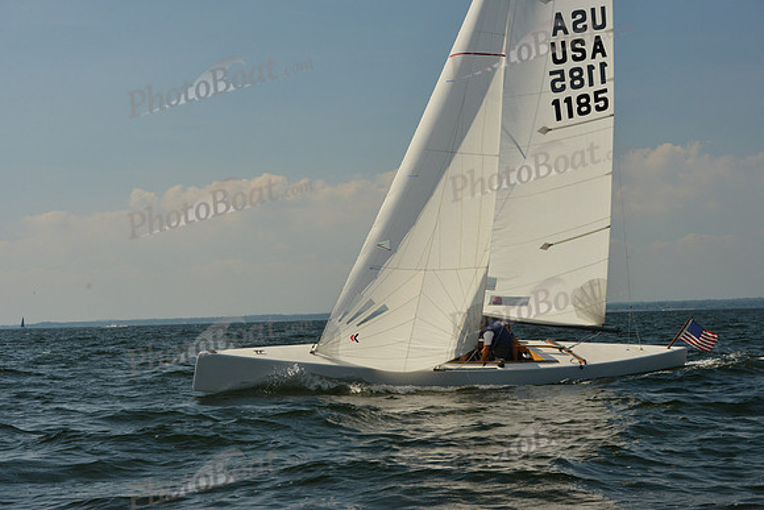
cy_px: 255
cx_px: 382
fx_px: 1486
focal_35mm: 70
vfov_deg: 19.5
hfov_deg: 28.8
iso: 1000
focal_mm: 70
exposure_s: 1/1600
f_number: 10
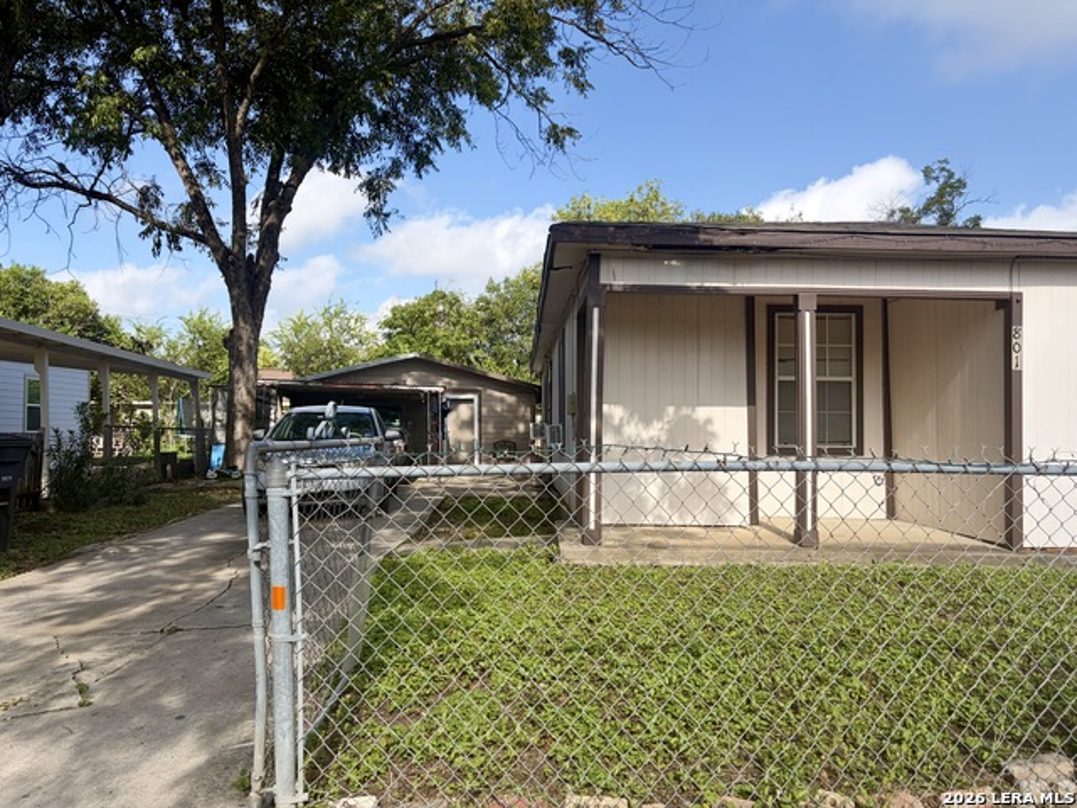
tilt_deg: +2.3
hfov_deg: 67.3
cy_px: 404
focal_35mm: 26
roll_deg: -0.4
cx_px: 538
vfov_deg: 53.1
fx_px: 809
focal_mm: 5.96
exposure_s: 1/2075
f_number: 1.6
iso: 50
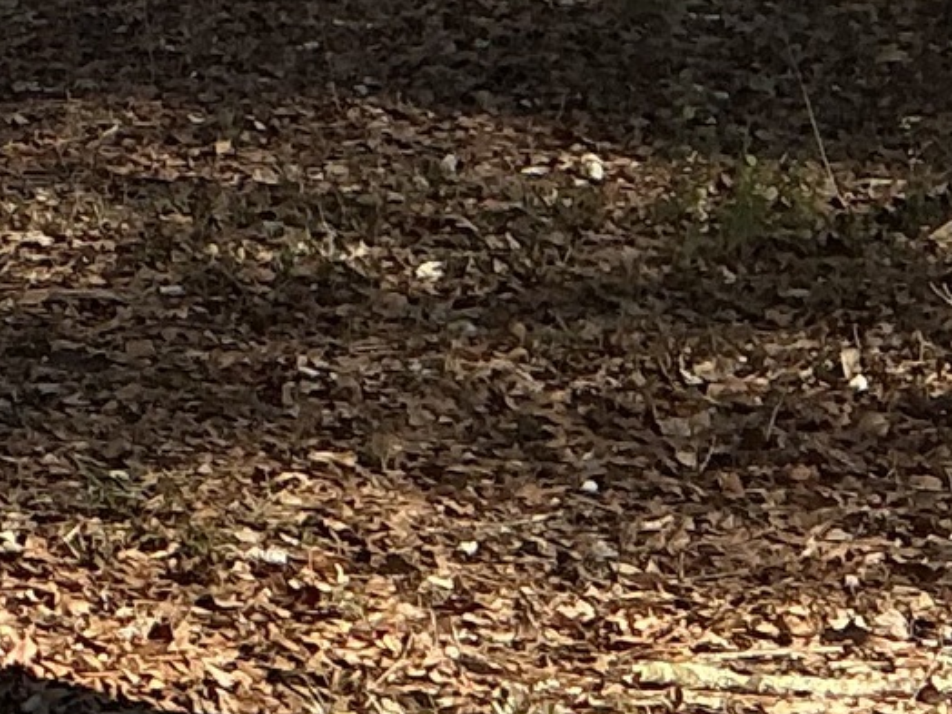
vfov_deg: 8.7
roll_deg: +2.5
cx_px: -1384
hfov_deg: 10.1
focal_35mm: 170
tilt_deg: -5.9
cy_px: -18
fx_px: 4675
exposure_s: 1/719
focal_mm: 3
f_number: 1.8
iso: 25
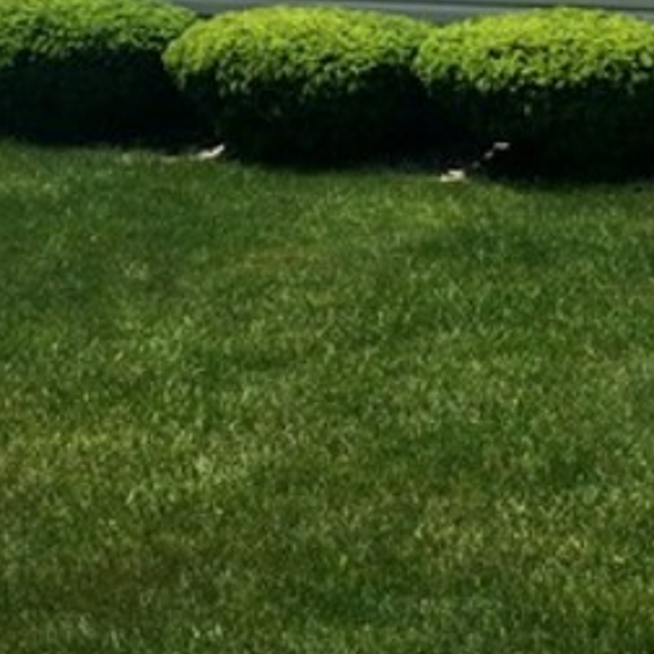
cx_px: 537
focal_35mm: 65
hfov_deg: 25.9
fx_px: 1389
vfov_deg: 25.7
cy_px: 70
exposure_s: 1/1508
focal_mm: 4.15
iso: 25
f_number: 2.2
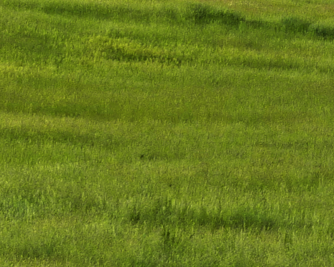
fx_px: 5218
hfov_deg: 3.6
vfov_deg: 2.9
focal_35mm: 528
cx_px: -259
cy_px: 110
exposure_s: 1/320
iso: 80
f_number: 4.3
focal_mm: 15.8
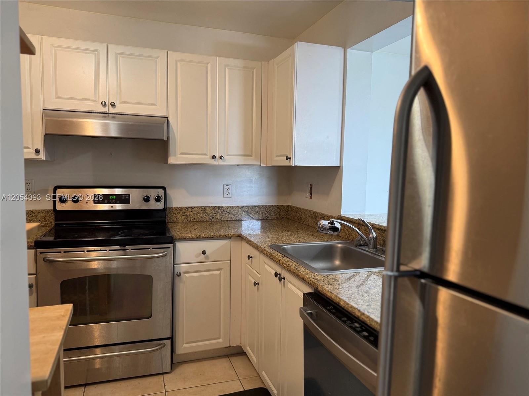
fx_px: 367
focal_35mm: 24
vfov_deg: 56.8
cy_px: 198
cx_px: 264
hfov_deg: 71.6
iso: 125
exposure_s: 1/60
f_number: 1.78
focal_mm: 6.76
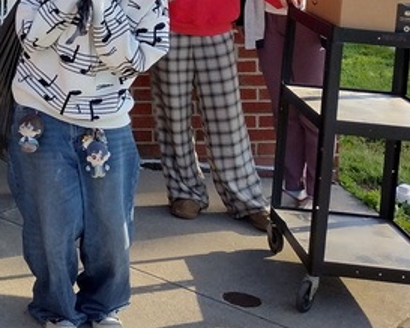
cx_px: -99
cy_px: -108
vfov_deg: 14.8
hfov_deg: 18.3
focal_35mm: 99
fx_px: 1200
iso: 100
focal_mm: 4.71
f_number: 1.7
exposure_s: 1/799
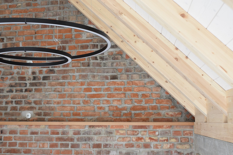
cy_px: 78
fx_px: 311
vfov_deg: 28.1
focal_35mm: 48
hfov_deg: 41.1
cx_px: 116
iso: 800
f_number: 4.5
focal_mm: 32
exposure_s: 1/80
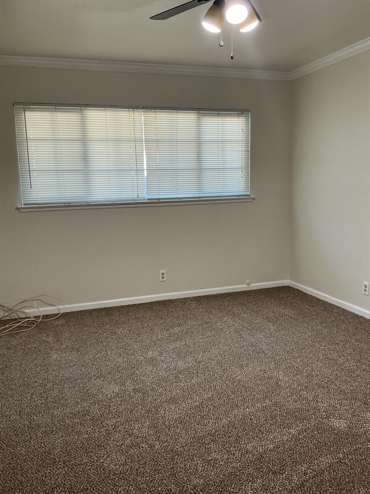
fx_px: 413
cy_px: 247
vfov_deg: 61.7
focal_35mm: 29
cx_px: 185
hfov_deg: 48.2
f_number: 1.8
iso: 64
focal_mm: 3
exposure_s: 1/60
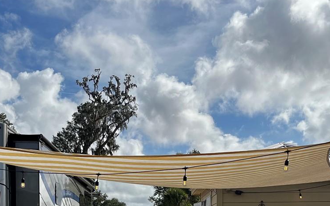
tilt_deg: -1.2
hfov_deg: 34.5
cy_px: 262
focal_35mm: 59
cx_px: 143
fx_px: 531
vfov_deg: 20.3
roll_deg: +0.9
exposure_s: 1/4484
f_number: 1.6
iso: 50
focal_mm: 5.1
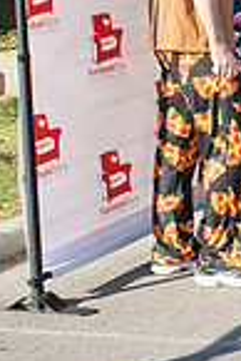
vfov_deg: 15.1
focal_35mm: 133
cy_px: -2
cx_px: 636
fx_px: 1332
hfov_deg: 9.0
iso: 160
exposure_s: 1/200
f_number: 6.3
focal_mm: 32
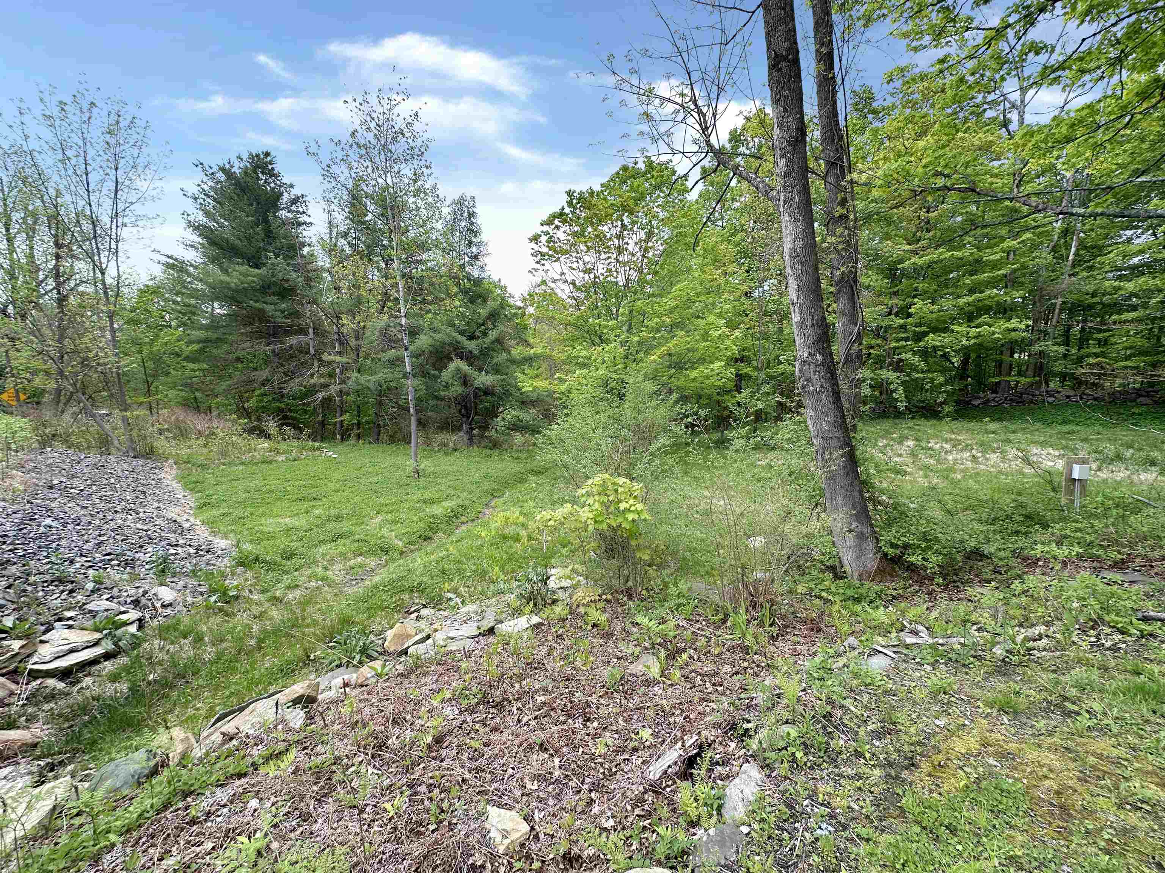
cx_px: 582
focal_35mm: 14
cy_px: 436
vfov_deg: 85.7
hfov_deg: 102.1
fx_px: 471
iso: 40
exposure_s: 1/207
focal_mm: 2.22
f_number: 2.2
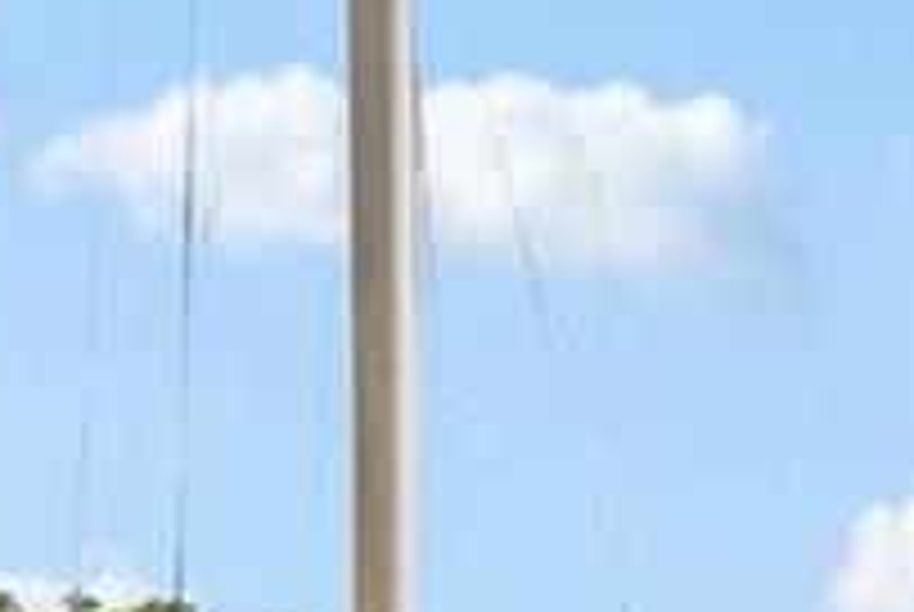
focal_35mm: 173
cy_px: 950
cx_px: 1738
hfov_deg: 10.9
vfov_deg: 7.8
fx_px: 4399
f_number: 8
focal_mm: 22
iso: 400
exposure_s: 1/2000
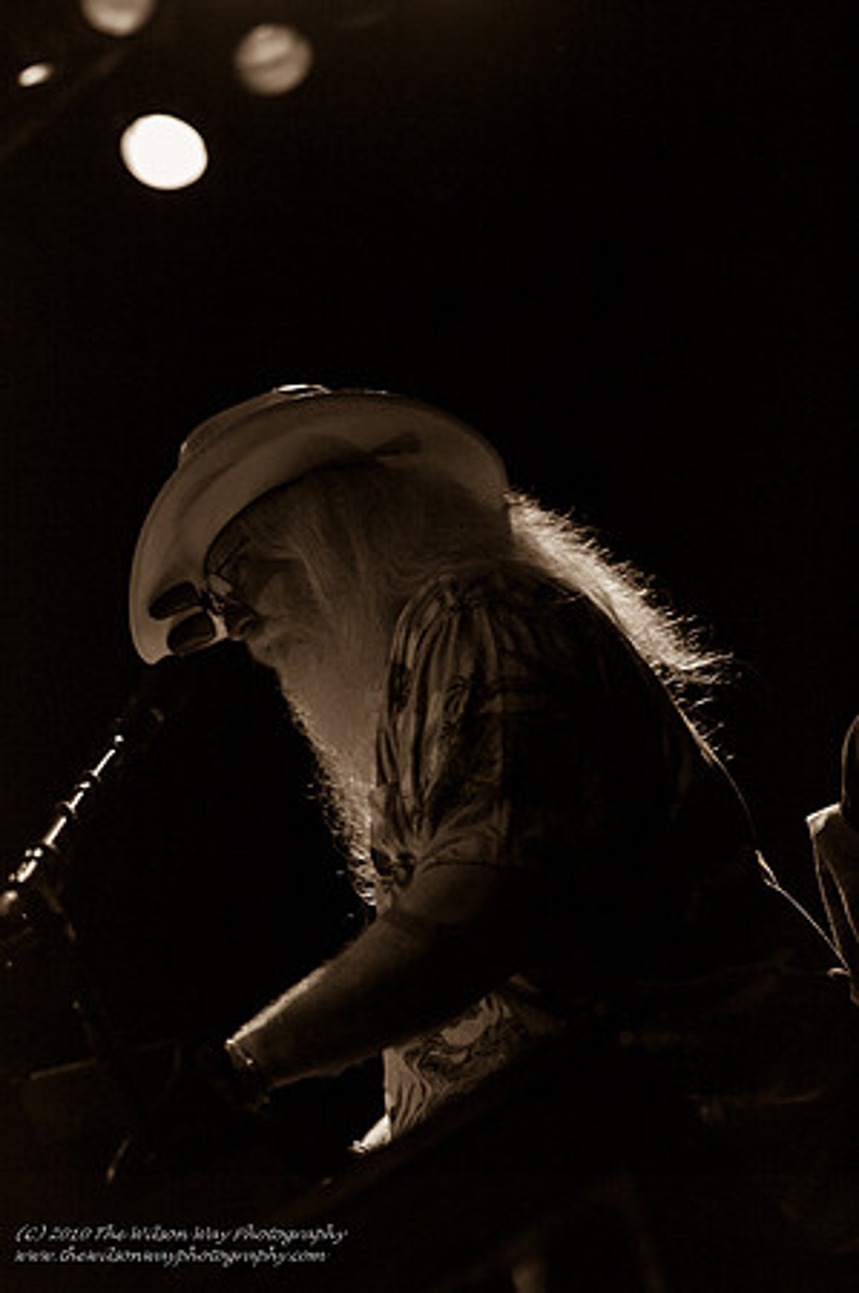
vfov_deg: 27.0
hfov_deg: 18.1
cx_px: 430
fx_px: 2690
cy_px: 646
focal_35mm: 75
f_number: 2.8
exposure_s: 1/90
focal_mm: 50
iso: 800
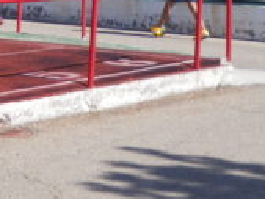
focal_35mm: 140
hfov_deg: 14.0
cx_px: 75
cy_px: -128
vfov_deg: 10.2
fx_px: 1073
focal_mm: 7
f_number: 4
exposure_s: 1/1000
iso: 80
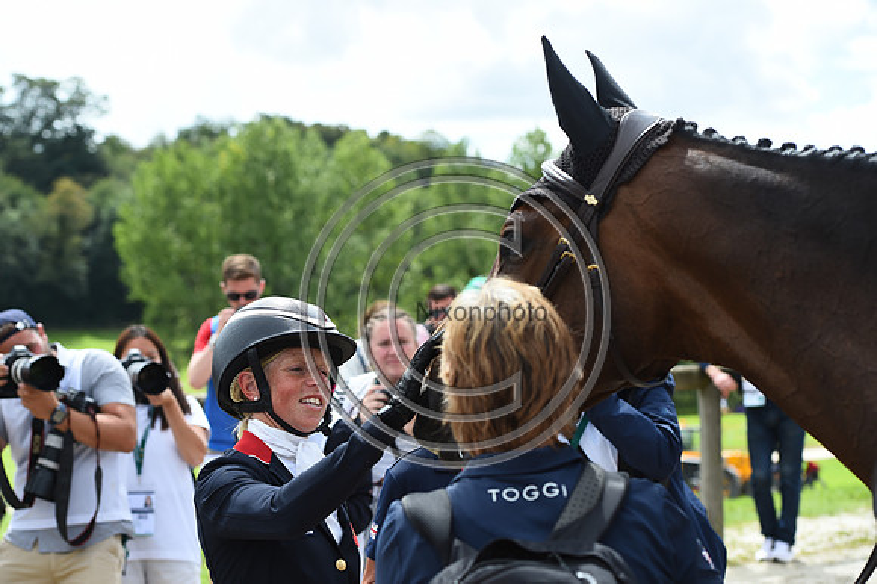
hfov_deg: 27.0
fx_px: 1826
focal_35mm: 75
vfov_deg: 18.2
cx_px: 438
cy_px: 292
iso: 220
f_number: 5
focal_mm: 75
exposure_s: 1/1000
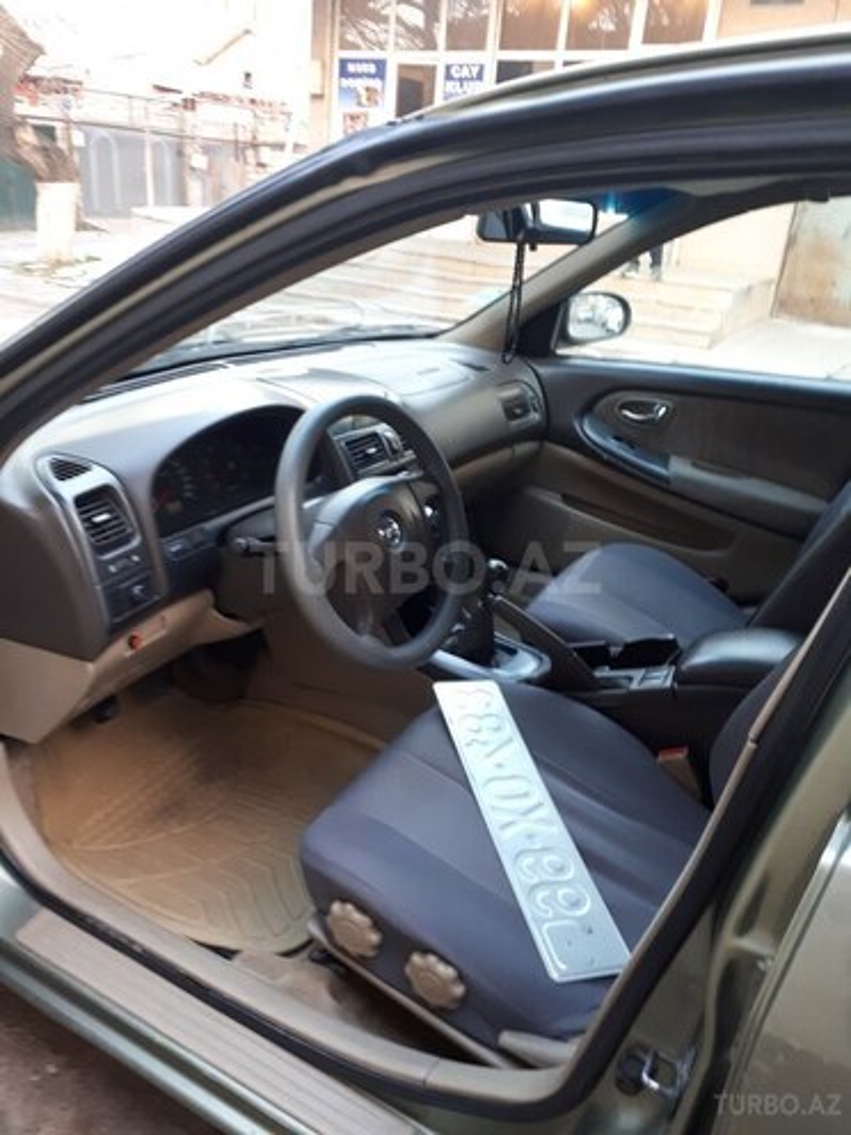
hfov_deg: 51.4
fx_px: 885
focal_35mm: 27
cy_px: 568
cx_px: 426
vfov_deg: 65.3
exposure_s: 1/25
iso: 200
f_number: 1.9
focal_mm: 3.6
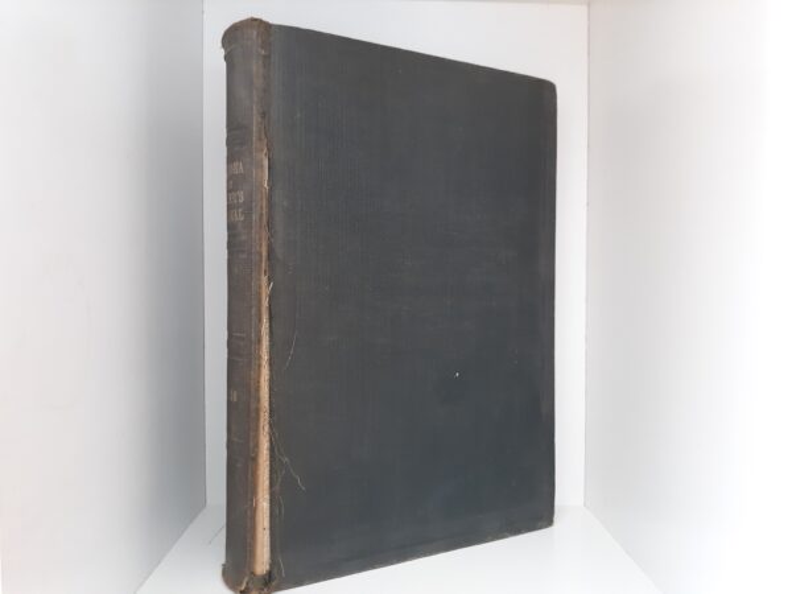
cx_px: 396
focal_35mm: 28
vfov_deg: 49.7
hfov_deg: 63.4
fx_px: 641
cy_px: 297
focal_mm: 3.7
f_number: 1.7
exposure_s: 1/50
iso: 200
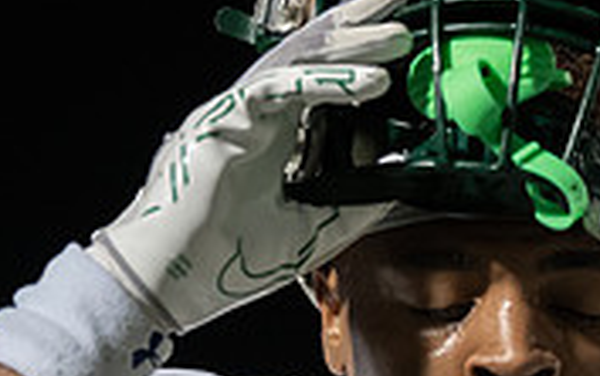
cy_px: 639
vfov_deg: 2.9
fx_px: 7284
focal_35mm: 445
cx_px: 373
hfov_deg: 4.7
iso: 2500
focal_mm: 127
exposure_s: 1/1250
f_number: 2.8
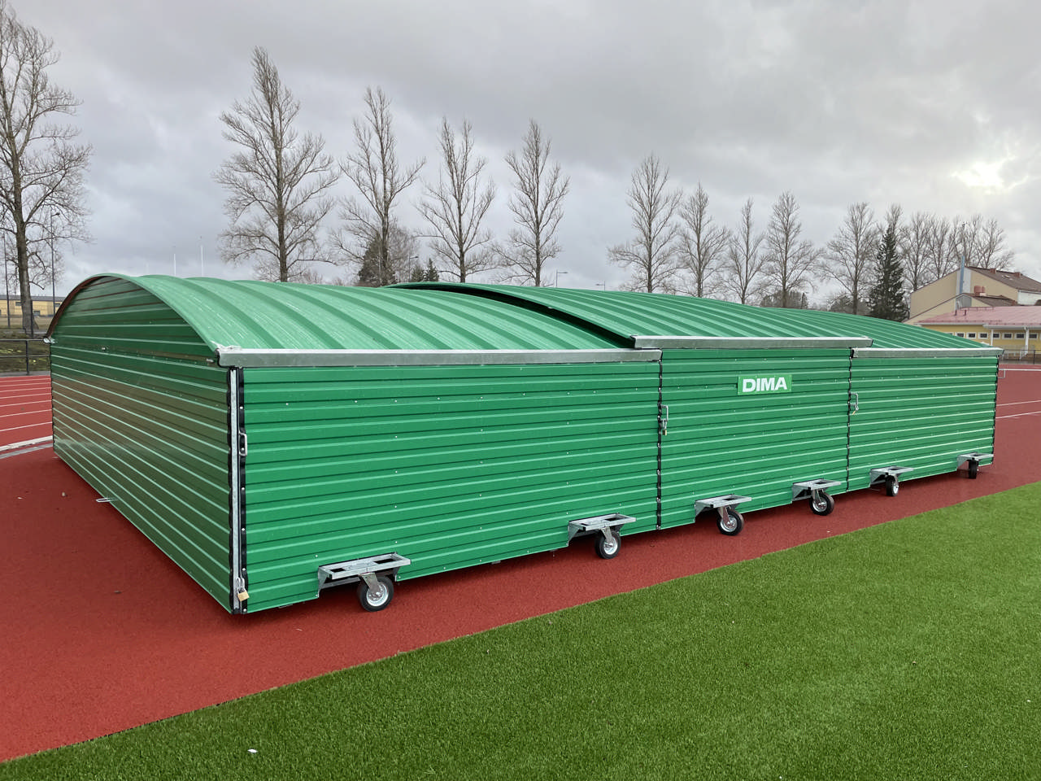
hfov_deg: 67.3
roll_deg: -0.6
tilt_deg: -4.9
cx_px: 520
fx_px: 782
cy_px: 390
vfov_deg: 53.1
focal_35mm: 26
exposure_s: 1/121
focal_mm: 4.2
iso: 64
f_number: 1.6
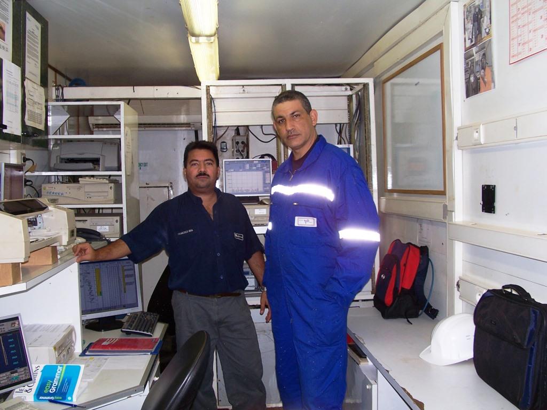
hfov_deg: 52.6
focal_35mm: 35
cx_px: 274
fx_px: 553
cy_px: 205
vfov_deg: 40.7
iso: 80
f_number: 2.8
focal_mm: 6
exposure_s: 1/60
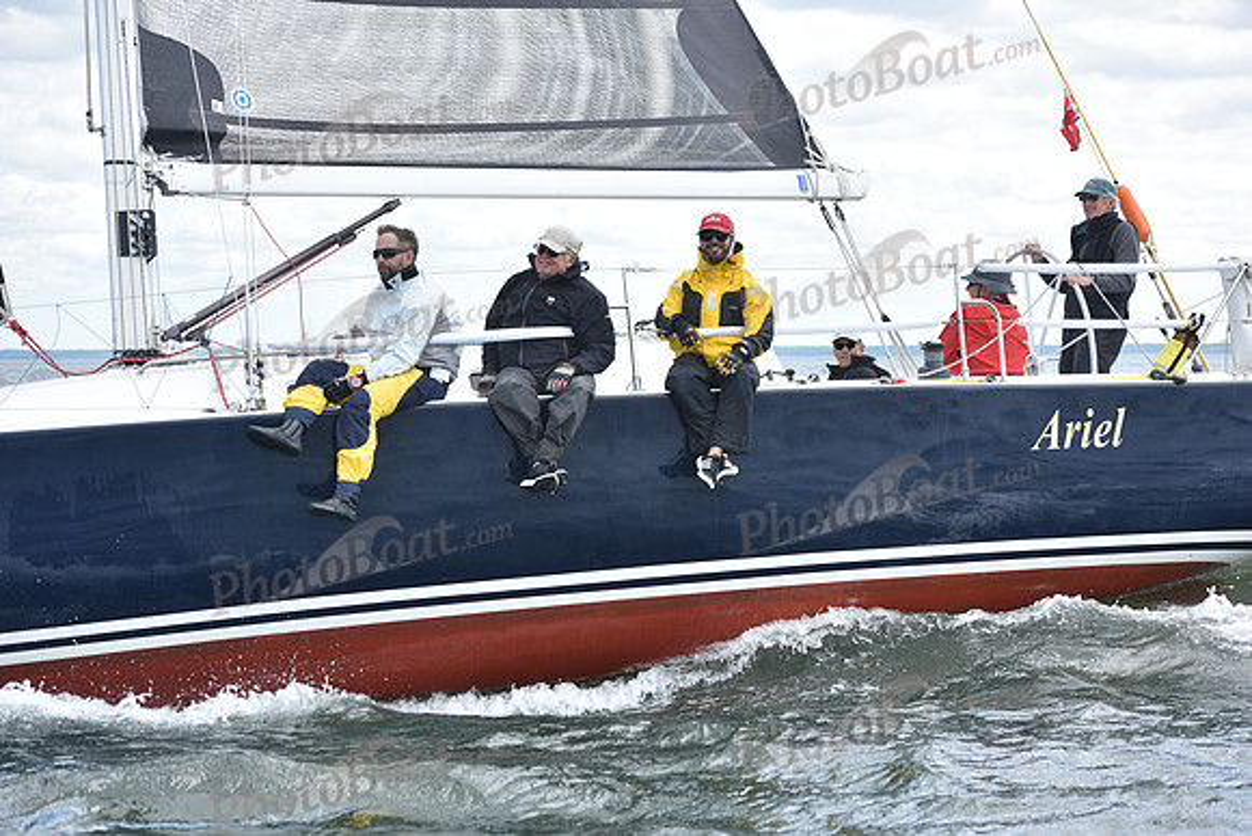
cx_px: 626
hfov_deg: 23.6
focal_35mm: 86
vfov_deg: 15.9
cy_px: 418
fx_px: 2991
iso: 320
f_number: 4.5
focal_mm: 86
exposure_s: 1/1000
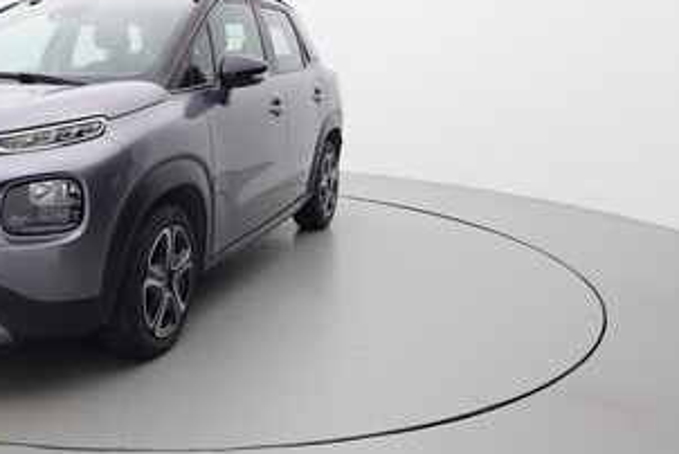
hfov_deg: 44.8
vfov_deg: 32.6
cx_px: 123
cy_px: 161
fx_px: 772
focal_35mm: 41
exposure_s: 1/80
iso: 200
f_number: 5
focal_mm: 15
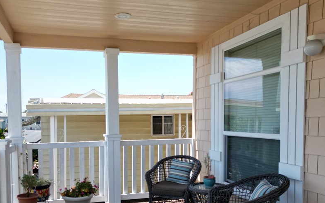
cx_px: 133
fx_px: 292
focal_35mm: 33
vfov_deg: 37.9
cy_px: 135
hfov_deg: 57.8
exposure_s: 1/2000
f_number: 1.7
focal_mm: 6.72
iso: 200
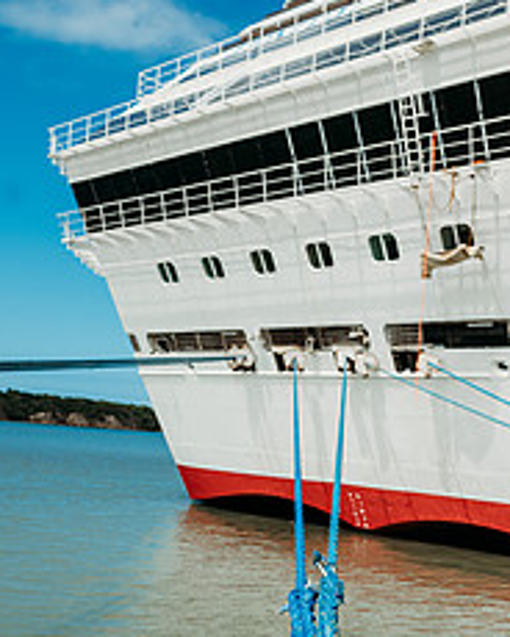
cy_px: 485
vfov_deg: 40.7
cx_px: 324
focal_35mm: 44
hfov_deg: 33.9
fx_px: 830
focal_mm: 24
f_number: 4
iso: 100
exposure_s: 1/2000
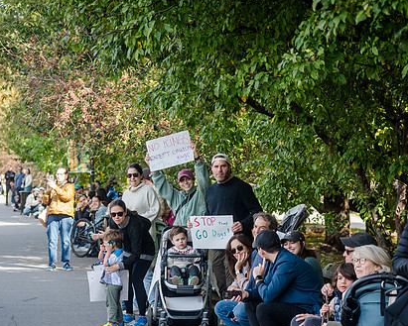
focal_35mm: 122
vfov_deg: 12.6
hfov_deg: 15.8
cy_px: 189
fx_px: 1474
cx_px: 204
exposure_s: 1/800
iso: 1000
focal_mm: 92
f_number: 5
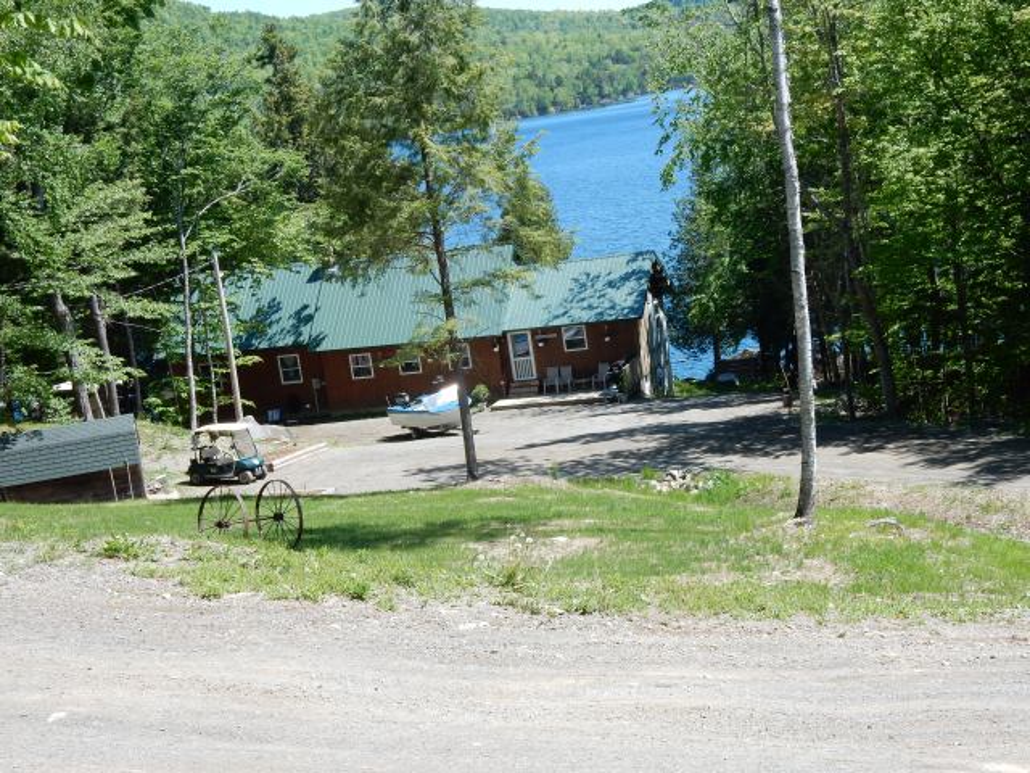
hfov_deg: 32.2
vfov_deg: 24.4
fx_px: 1785
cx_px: 515
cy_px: 386
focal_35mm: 60
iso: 125
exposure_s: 1/400
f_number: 4.5
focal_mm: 10.7
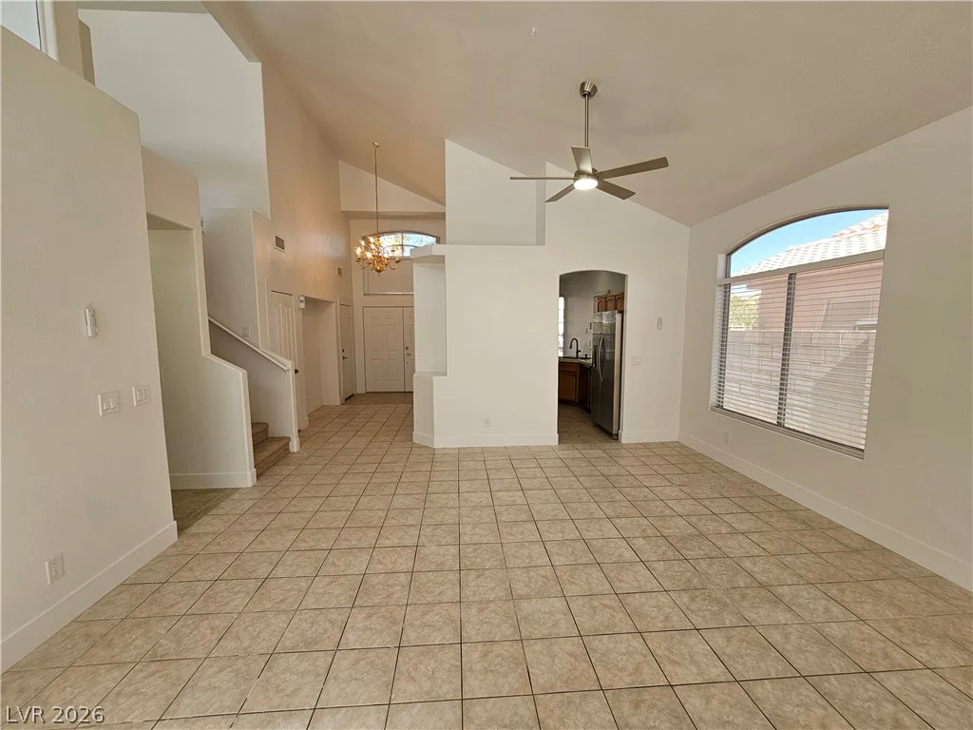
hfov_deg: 106.2
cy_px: 365
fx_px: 365
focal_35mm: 13
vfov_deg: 89.9
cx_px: 486
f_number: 2.2
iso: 64
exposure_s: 1/120
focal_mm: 2.2
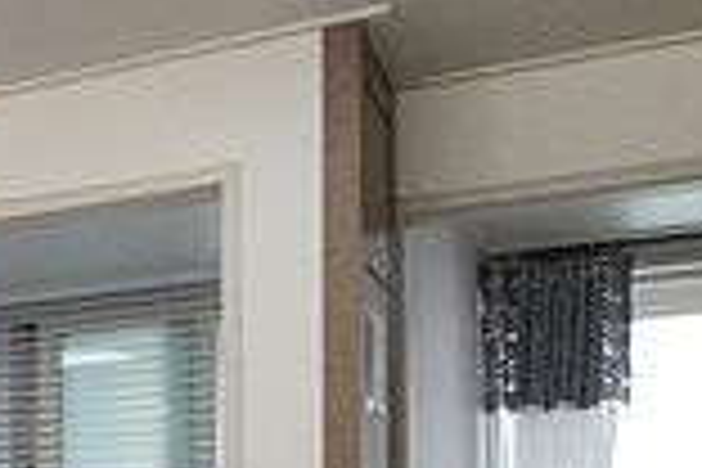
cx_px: -783
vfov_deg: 16.7
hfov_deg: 17.1
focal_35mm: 77
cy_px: 612
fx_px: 1501
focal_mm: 10
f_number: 9
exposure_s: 1/30
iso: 800
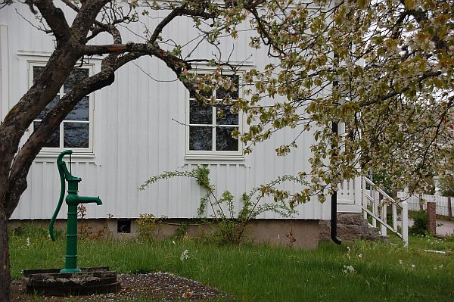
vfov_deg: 17.5
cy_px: 151
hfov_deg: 26.0
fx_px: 983
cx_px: 227
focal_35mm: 78
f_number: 6.3
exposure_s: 1/160
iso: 200
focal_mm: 52
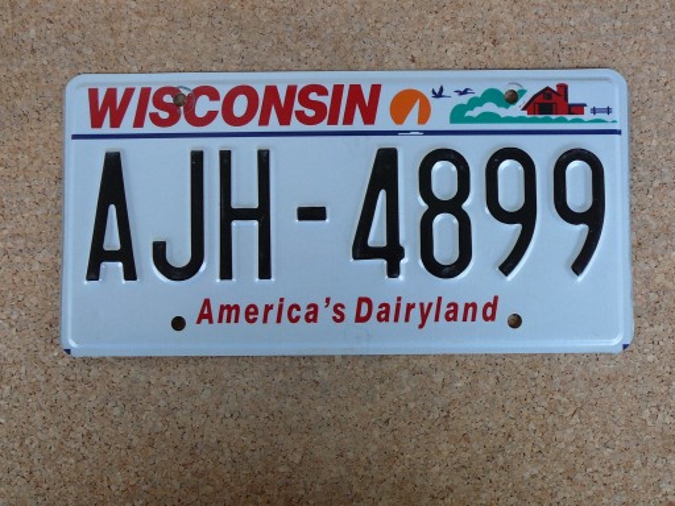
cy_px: 253
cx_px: 338
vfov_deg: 33.6
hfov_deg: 43.9
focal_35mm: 43
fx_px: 838
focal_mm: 6.4
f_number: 3.2
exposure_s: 1/40
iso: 100
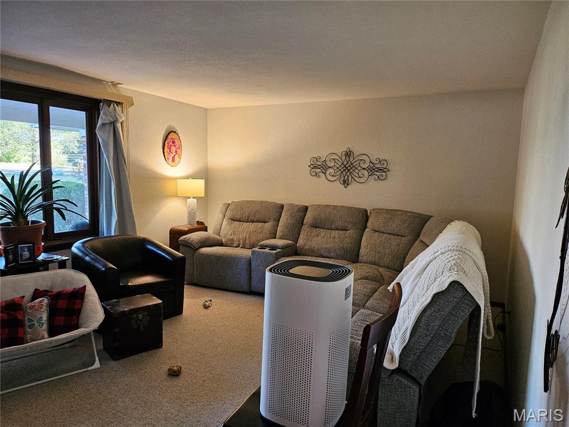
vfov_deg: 56.8
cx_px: 284
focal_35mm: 24
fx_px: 394
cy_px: 214
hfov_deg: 71.6
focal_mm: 5
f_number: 1.8
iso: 500
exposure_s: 1/120
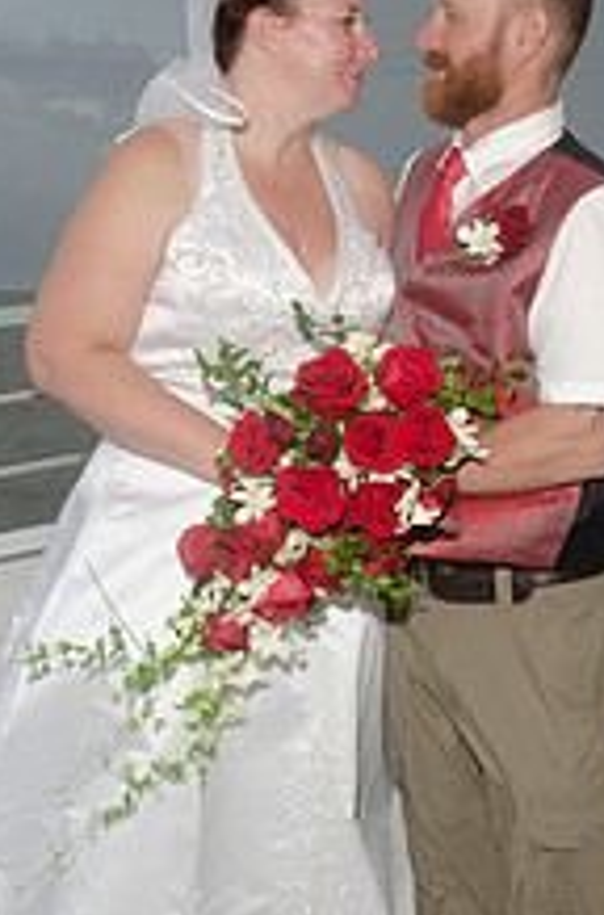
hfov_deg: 21.8
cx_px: 331
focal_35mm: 62
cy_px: 520
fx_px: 1570
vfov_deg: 32.4
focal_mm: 20
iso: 100
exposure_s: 1/250
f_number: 6.3
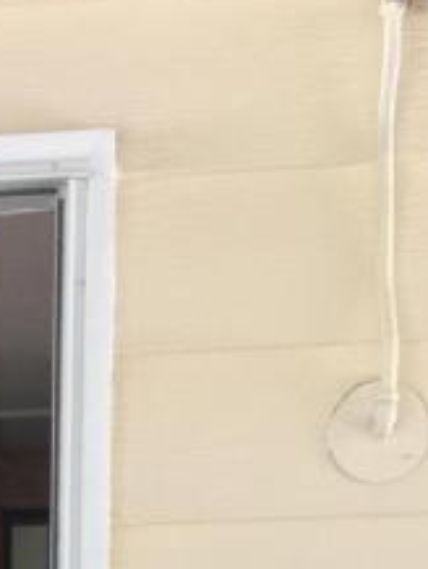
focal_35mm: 102
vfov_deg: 16.6
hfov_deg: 13.8
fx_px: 1678
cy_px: 966
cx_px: -164
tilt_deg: -7.3
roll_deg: +0.6
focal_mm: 4.15
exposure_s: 1/30
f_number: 2.2
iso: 32
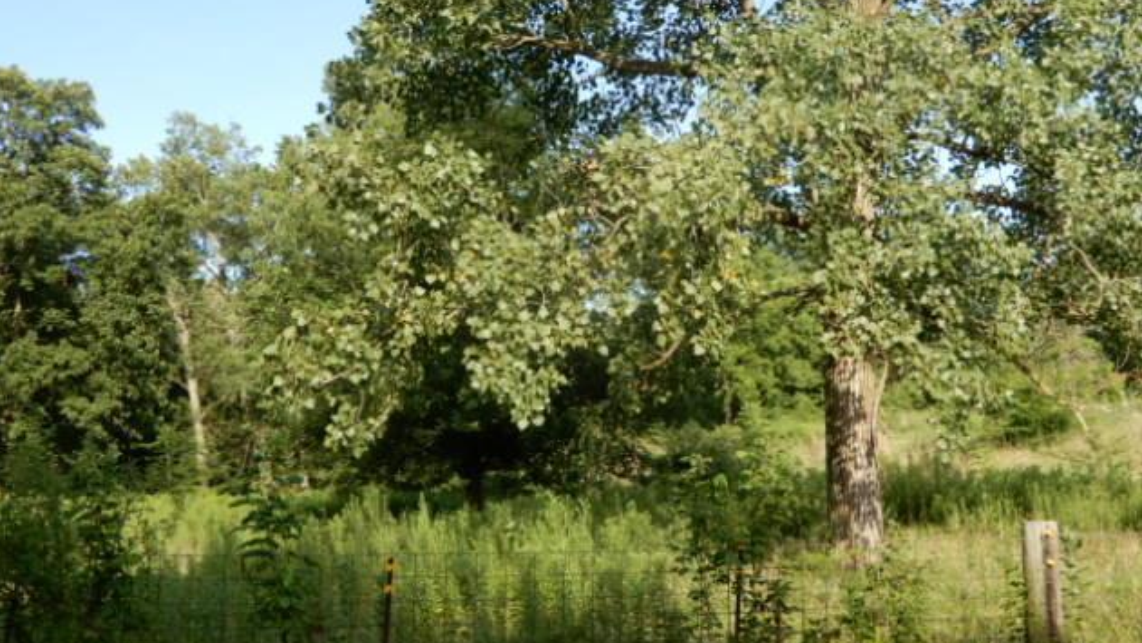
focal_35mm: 42
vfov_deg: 28.3
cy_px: 308
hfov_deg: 48.4
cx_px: 565
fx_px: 1272
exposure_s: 1/250
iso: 80
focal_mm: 6.8
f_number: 4
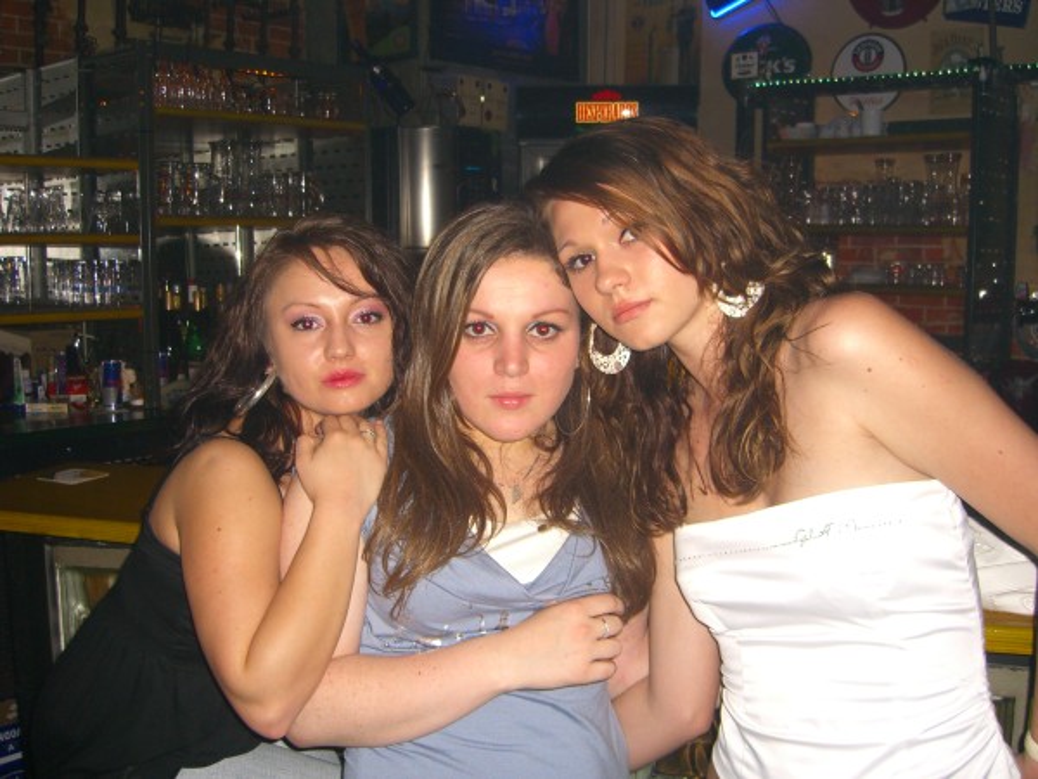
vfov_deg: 37.7
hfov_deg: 49.0
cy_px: 390
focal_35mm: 38
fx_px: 1139
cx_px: 519
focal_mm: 7.9
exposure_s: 1/60
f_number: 2.8
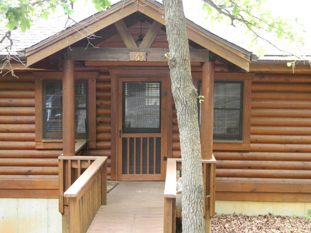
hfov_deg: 33.8
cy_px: 116
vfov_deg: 25.7
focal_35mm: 57
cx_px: 156
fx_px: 512
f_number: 3.8
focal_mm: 10.2
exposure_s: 1/30
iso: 280
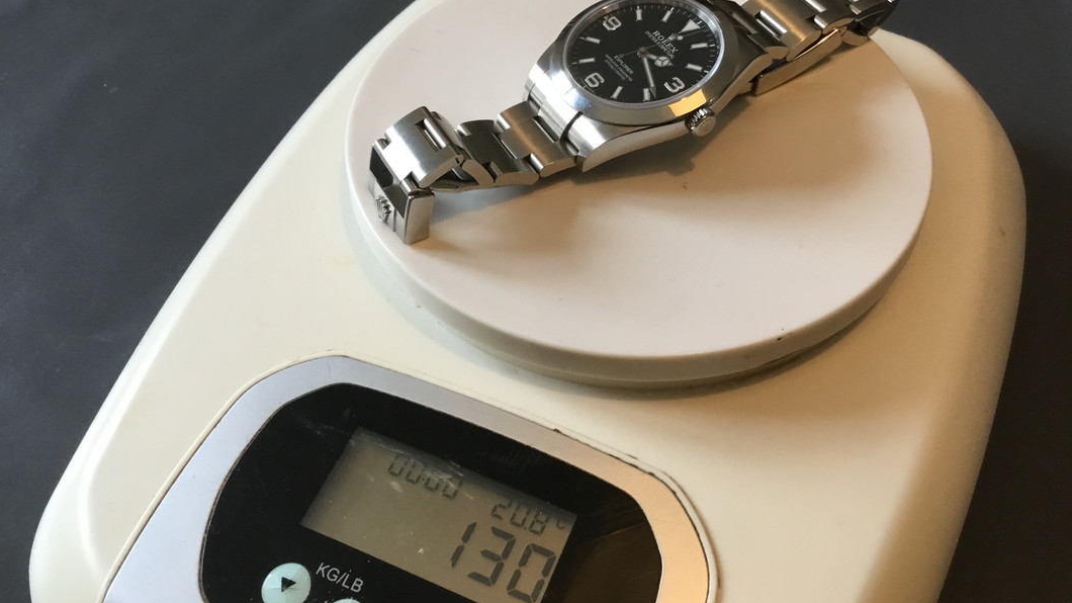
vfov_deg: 34.6
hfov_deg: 58.0
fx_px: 966
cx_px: 533
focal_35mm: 34
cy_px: 256
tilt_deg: -50.5
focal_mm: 3.3
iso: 50
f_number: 2.4
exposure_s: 1/33
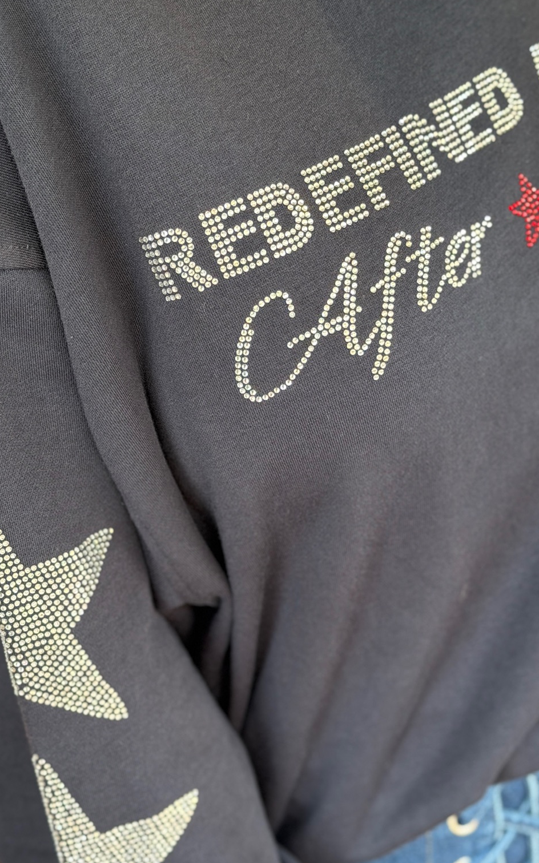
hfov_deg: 18.9
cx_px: 276
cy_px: 524
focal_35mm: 69
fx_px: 1621
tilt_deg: -33.5
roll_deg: +7.3
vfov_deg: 29.7
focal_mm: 6.76
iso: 100
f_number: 1.78
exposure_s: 1/68
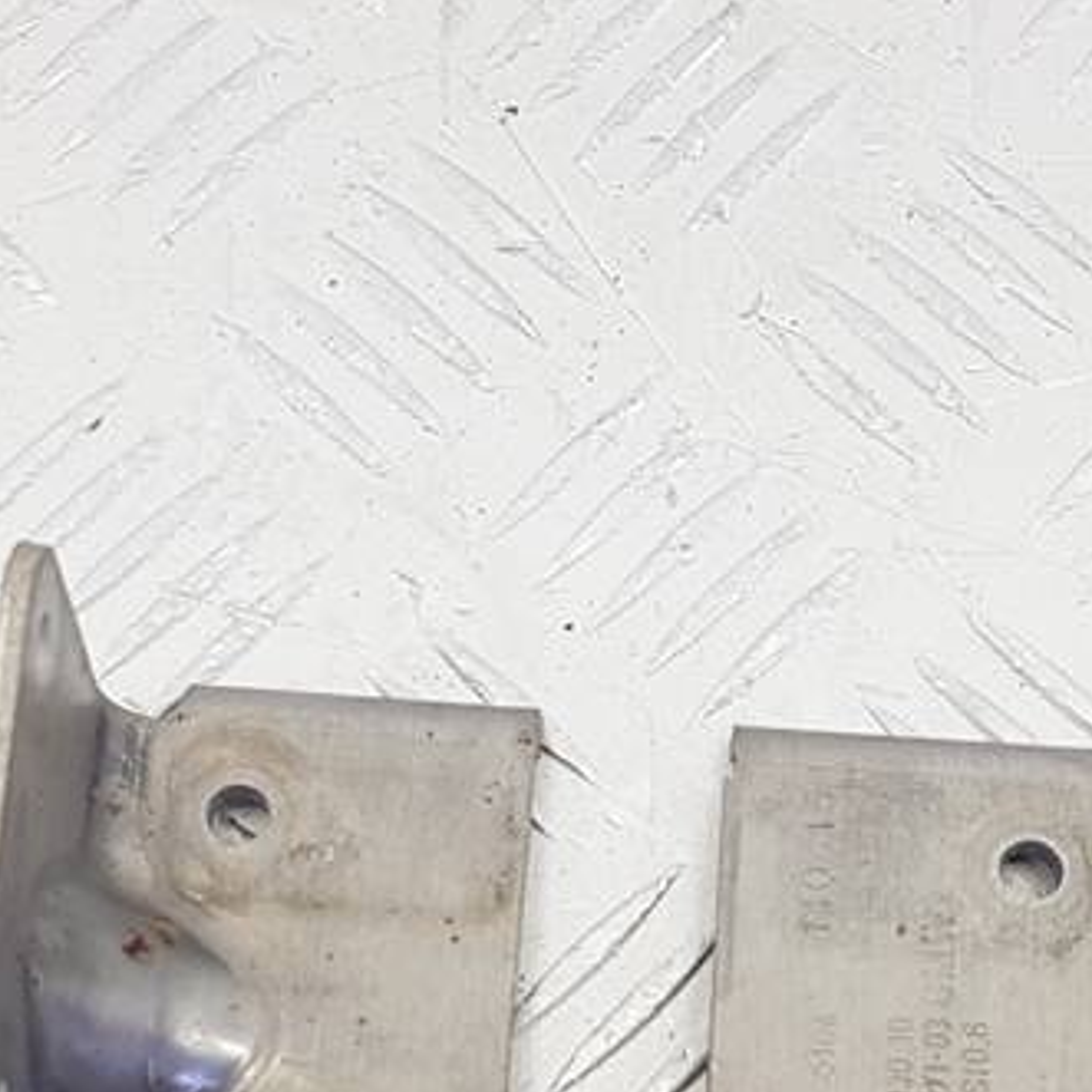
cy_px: 917
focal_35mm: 71
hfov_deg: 24.3
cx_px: 571
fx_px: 2534
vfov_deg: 23.8
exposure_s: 1/100
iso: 64
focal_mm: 4.2
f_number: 1.7
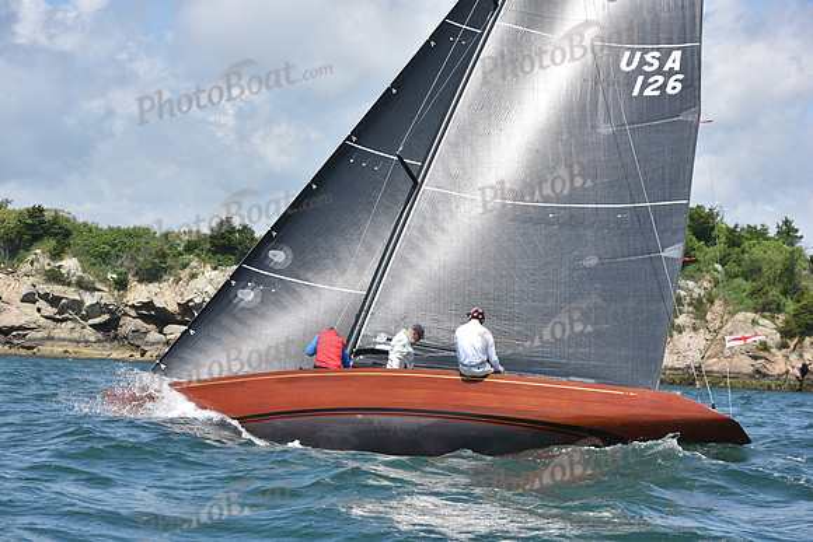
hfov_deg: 20.4
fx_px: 2259
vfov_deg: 13.7
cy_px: 271
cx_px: 406
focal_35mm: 100
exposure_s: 1/1250
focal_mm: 100
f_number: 6.3
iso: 250
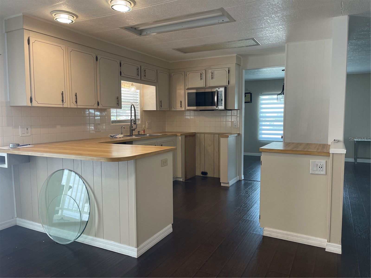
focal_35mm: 25
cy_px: 139
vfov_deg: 54.9
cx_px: 186
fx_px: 268
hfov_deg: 69.4
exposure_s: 1/120
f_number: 1.6
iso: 125
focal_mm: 5.1
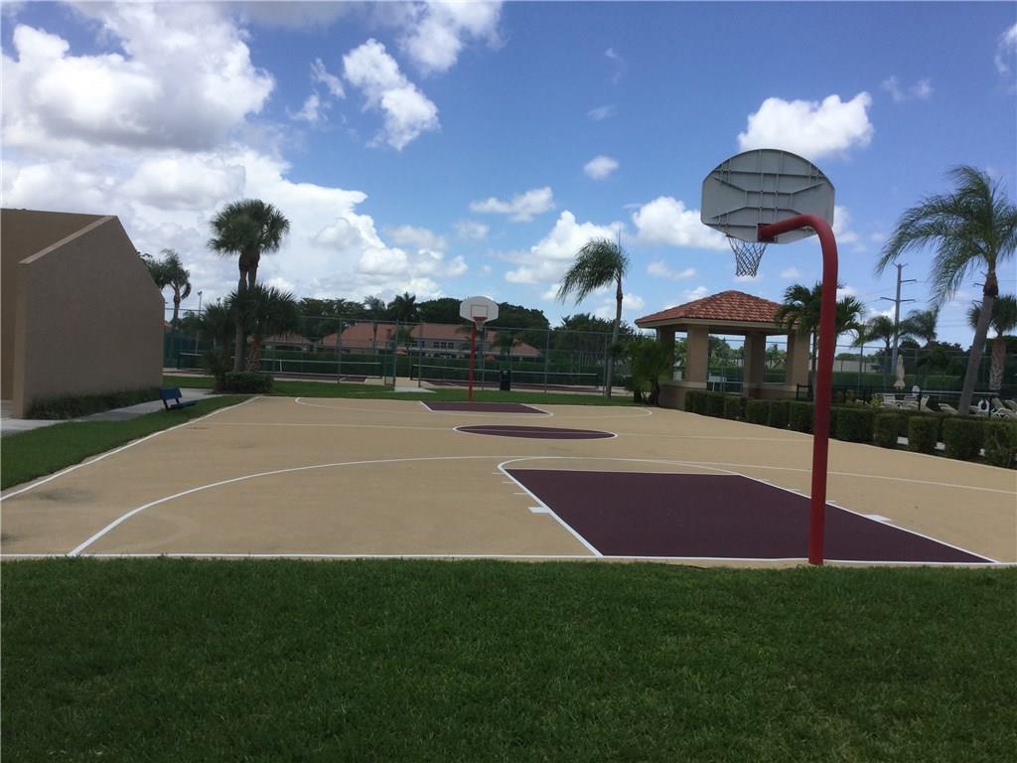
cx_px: 508
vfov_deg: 45.4
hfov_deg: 58.4
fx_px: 911
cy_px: 382
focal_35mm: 31
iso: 25
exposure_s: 1/1359
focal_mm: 3.3
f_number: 2.4
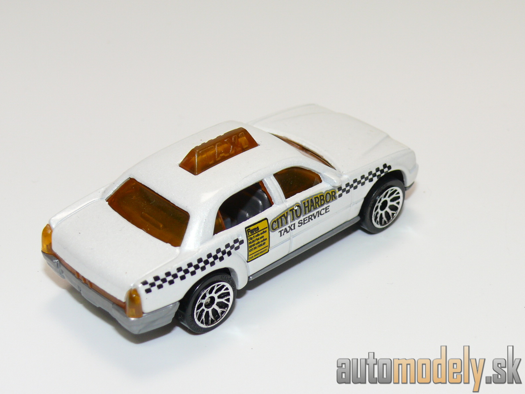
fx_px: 1153
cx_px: 260
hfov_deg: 25.7
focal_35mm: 76
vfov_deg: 19.4
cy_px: 197
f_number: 4
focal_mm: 11.3
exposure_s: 1/30
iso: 100
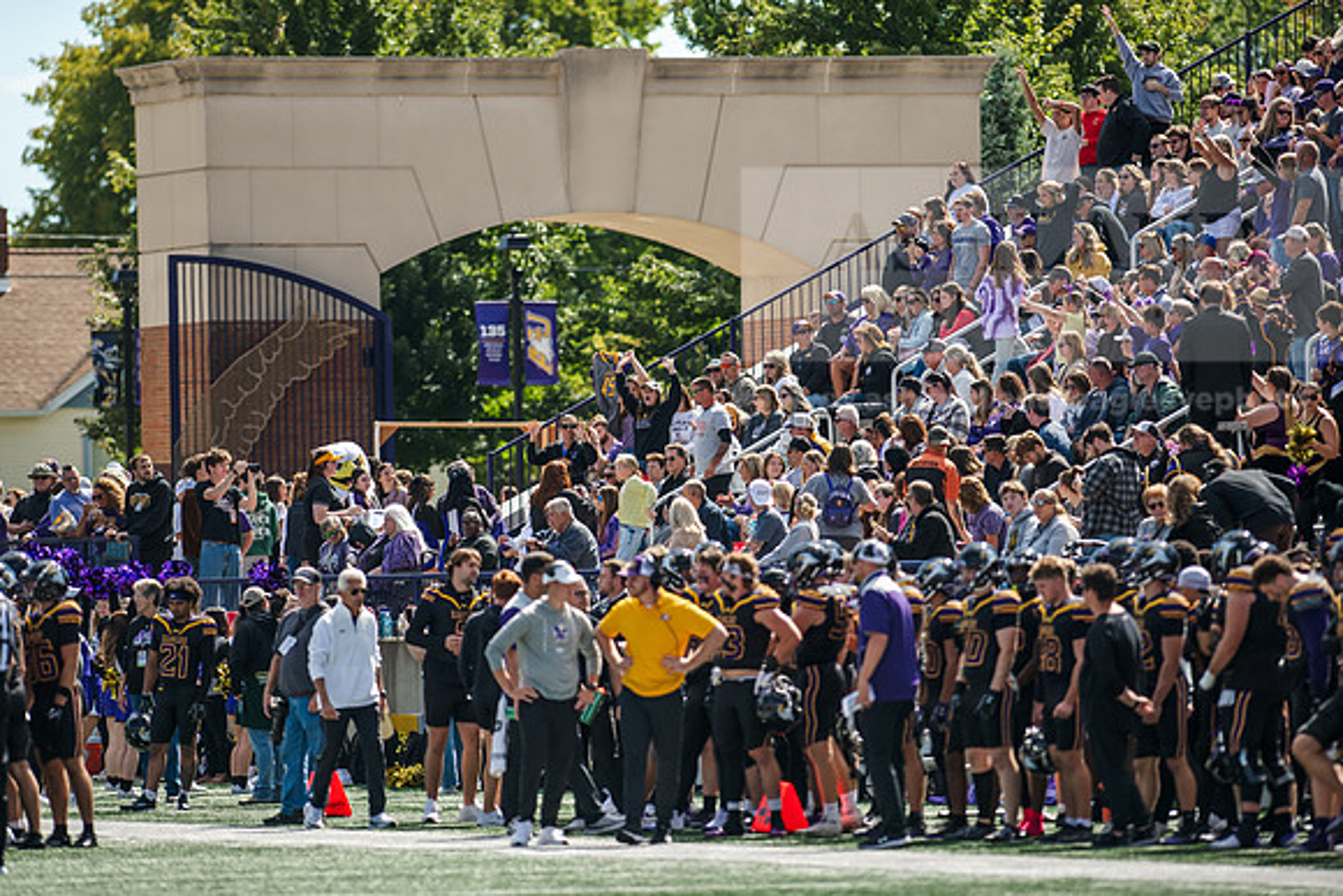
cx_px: 672
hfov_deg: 6.9
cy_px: 448
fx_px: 11194
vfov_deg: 4.6
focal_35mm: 300
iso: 250
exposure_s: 1/2000
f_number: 3.5
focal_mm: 300
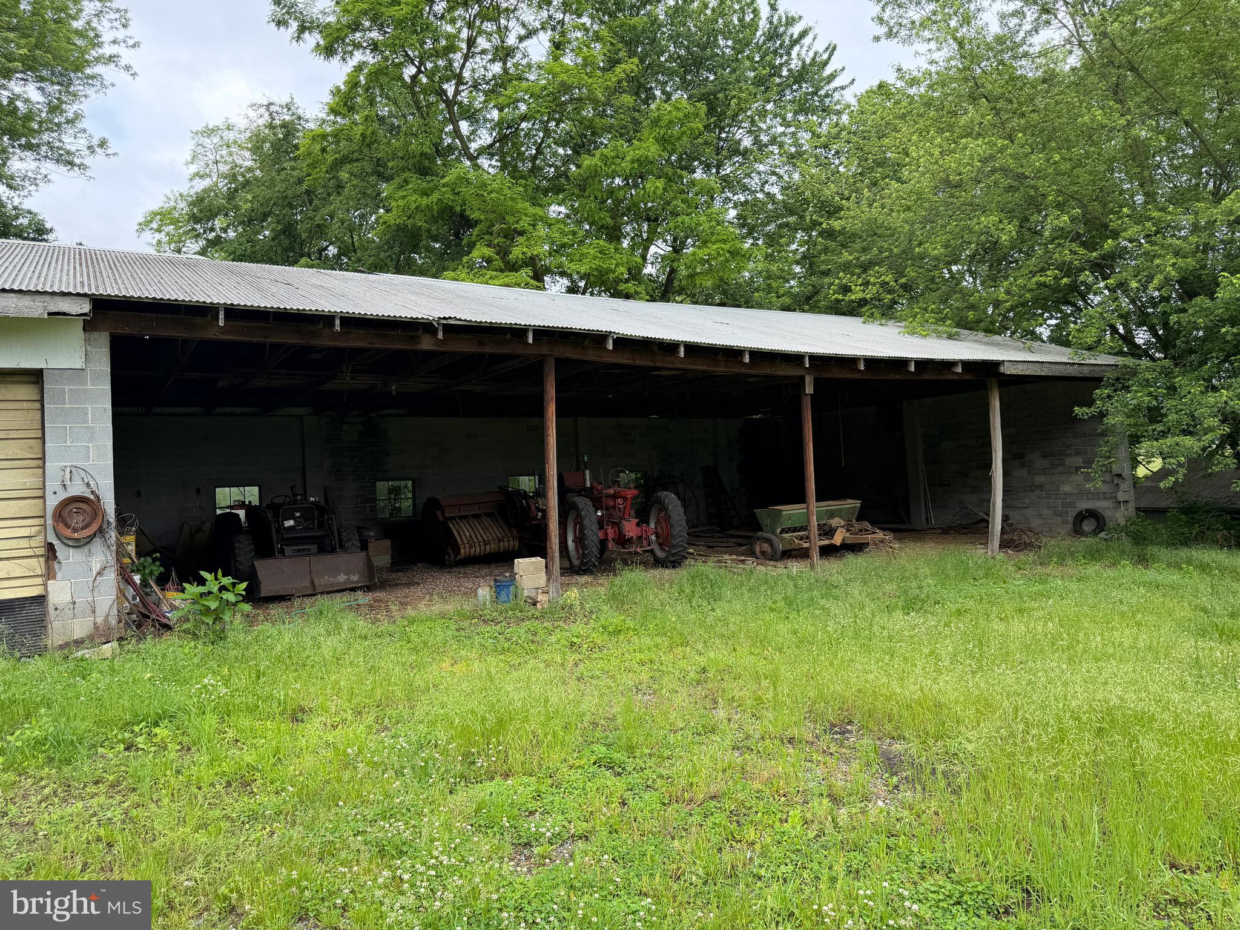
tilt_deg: +2.2
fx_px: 860
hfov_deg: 71.6
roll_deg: +2.5
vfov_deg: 56.8
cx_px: 620
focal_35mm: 24
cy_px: 465
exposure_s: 1/992
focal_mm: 6.76
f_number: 1.78
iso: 80
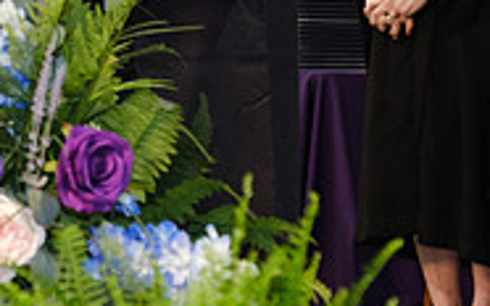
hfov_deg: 9.3
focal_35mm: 226
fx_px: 3016
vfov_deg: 5.7
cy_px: -199
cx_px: 87
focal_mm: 47
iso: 1250
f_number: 3.2
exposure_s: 1/100
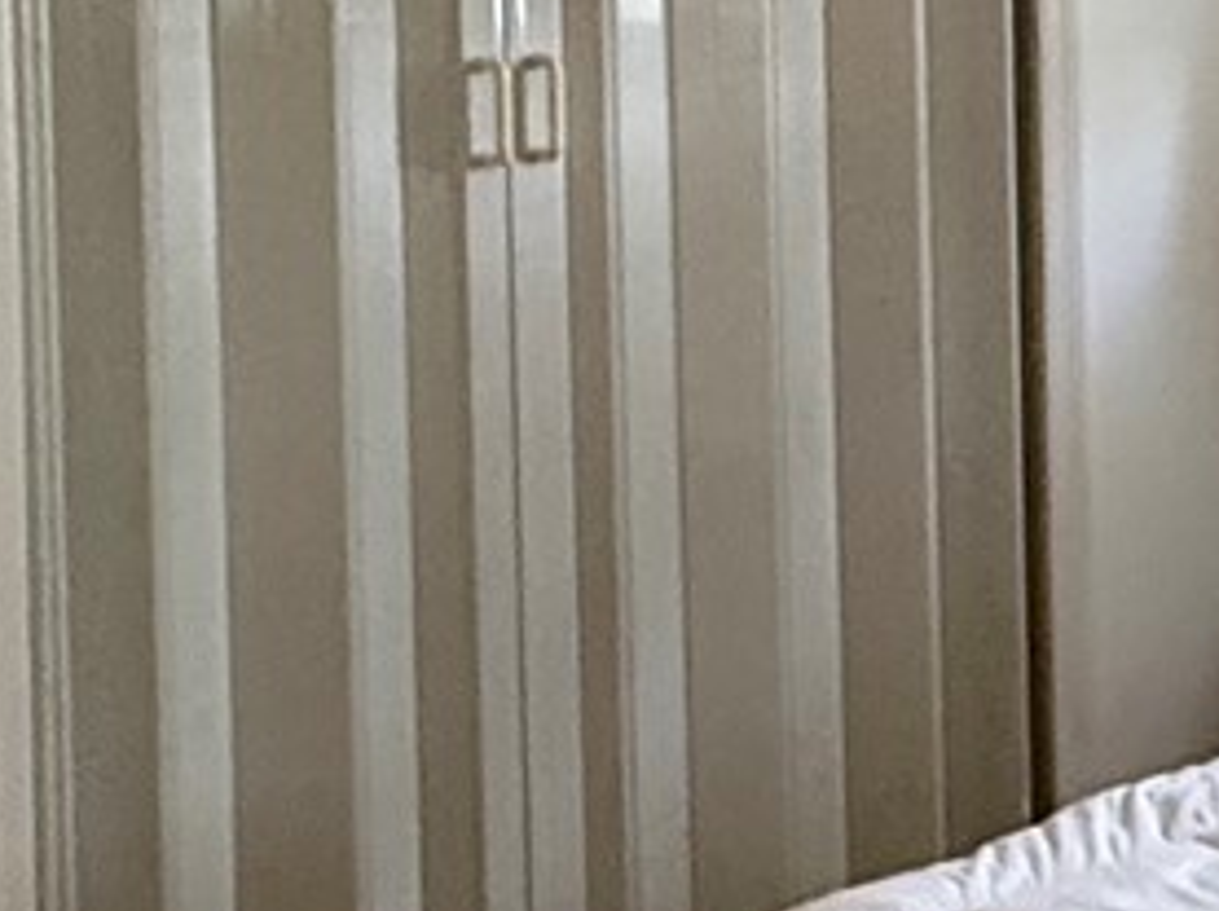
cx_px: 2183
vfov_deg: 17.6
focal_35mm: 81
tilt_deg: +0.1
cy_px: -44
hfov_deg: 18.8
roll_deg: +0.3
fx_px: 2849
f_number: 2.2
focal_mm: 2.22
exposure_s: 1/60
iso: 640
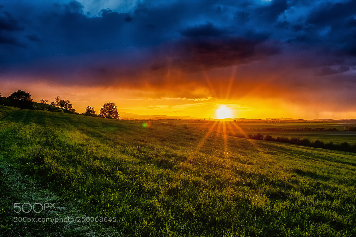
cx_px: 178
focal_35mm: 35
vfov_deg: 37.8
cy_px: 118
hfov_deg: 54.4
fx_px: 346
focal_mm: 35
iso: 200
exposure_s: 1/10
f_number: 16
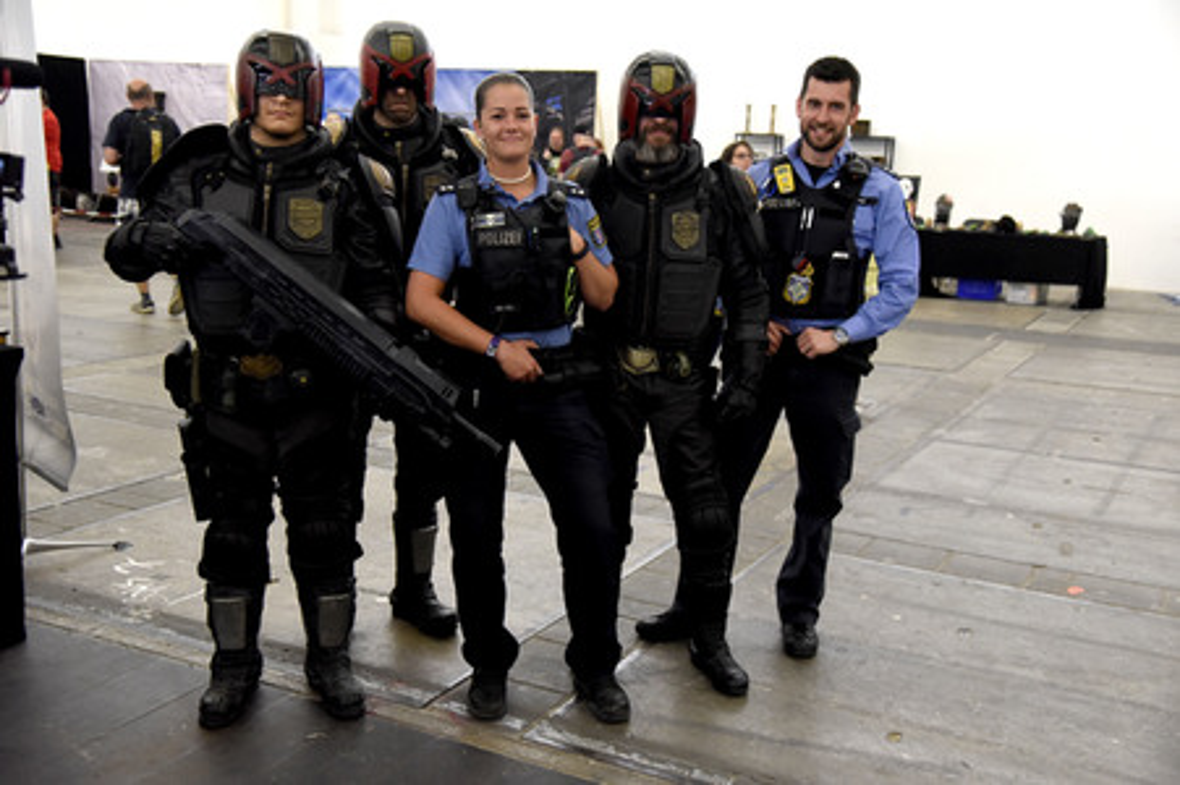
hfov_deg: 50.7
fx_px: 1245
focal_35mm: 38
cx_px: 590
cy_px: 392
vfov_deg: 35.0
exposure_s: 1/100
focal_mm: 38
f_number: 4.5
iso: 5000
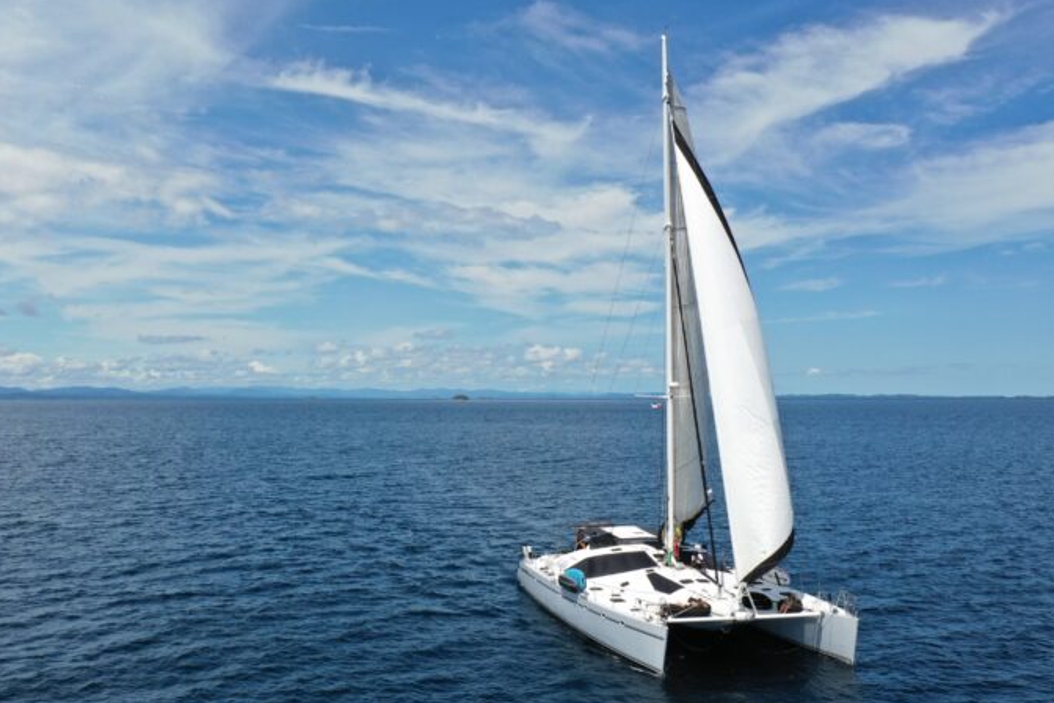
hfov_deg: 58.5
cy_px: 317
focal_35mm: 32
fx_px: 937
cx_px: 461
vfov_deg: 41.1
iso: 100
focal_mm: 10.26
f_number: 6.3
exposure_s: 1/500
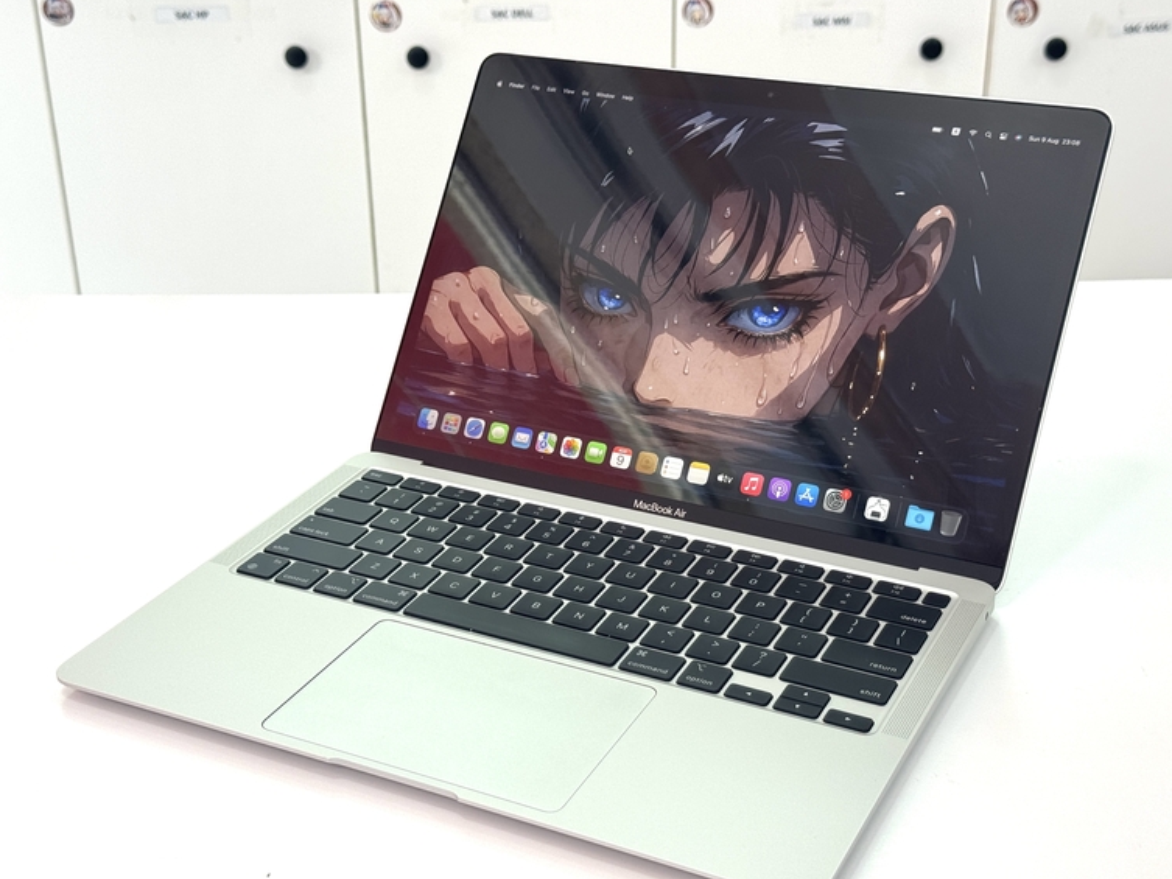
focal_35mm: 51
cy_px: 465
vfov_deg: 28.6
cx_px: 595
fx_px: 1727
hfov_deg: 37.5
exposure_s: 1/172
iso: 64
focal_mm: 6.76
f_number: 1.78
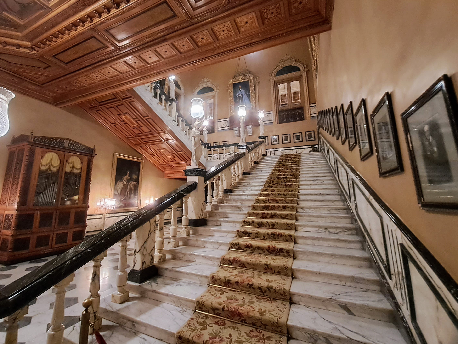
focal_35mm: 15
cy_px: 158
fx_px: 198
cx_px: 209
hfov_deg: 97.9
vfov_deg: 81.6
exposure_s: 1/20
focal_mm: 1.42
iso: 500
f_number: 2.2
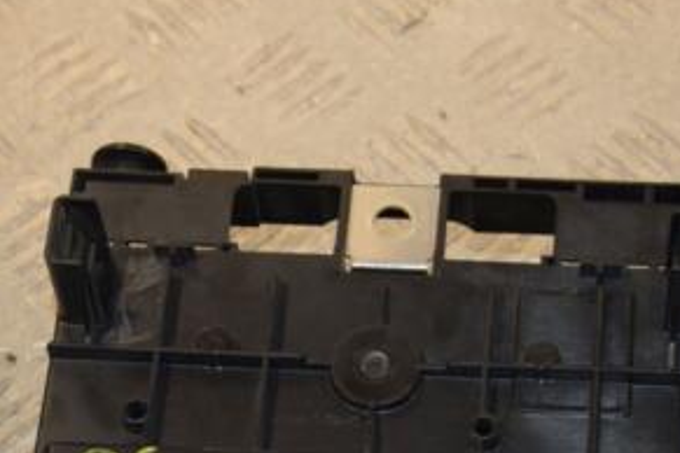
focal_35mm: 139
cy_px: 399
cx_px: 400
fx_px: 2626
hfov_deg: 14.7
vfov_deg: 9.8
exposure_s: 1/200
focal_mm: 45
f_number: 5.6
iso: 800
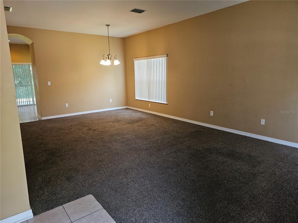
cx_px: 149
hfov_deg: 73.9
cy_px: 112
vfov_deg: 58.9
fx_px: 198
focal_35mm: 23
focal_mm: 6.3
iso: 100
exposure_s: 1/40
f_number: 1.7
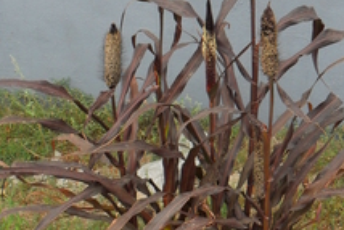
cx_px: 207
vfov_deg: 16.8
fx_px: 774
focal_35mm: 81
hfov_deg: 25.0
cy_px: 68
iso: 100
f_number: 4
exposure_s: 1/250
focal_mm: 6.6
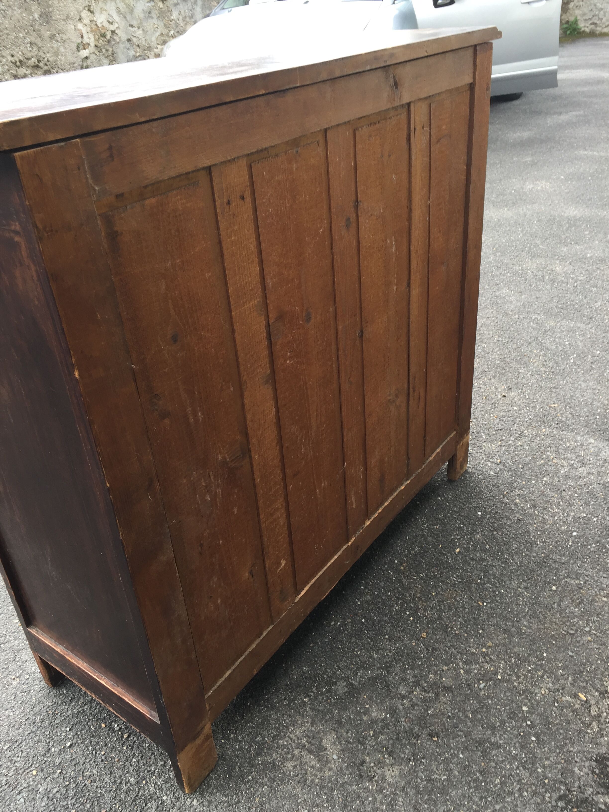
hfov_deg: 48.2
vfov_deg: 61.7
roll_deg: +4.3
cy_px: 406
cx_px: 304
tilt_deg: -28.5
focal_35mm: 29
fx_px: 680
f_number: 2.2
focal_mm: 4.15
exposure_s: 1/100
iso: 32
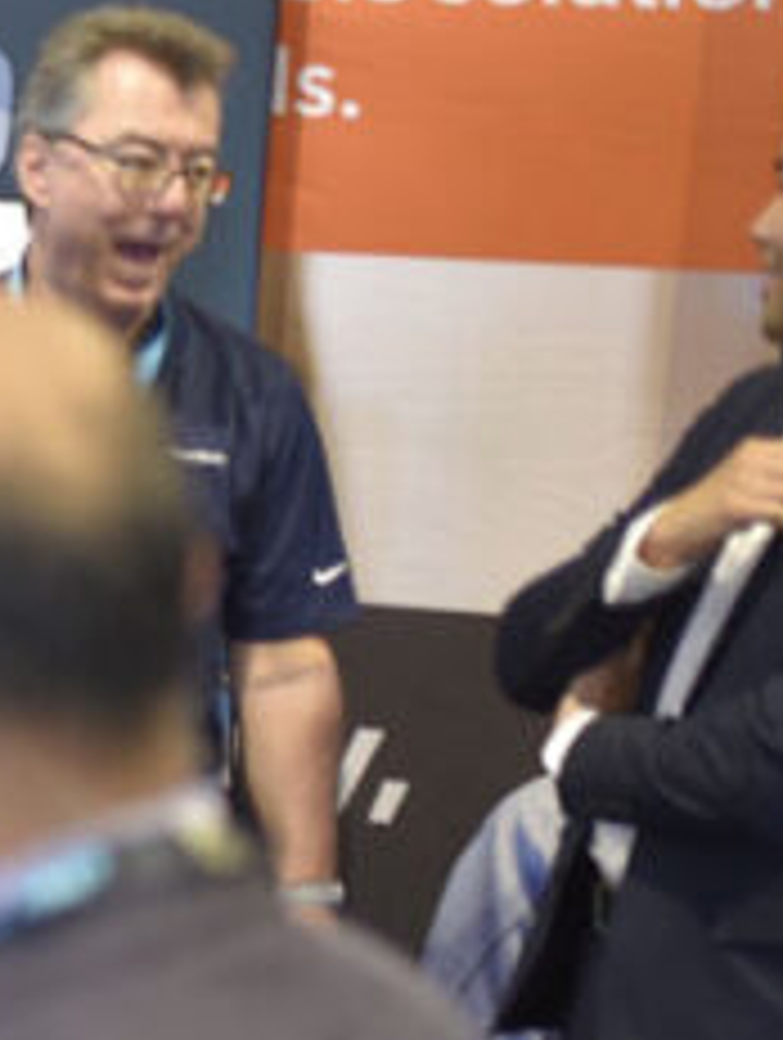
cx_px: -1102
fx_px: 4481
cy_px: 918
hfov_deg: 9.0
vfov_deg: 13.1
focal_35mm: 149
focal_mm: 35
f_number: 1.4
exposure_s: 1/60
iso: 800
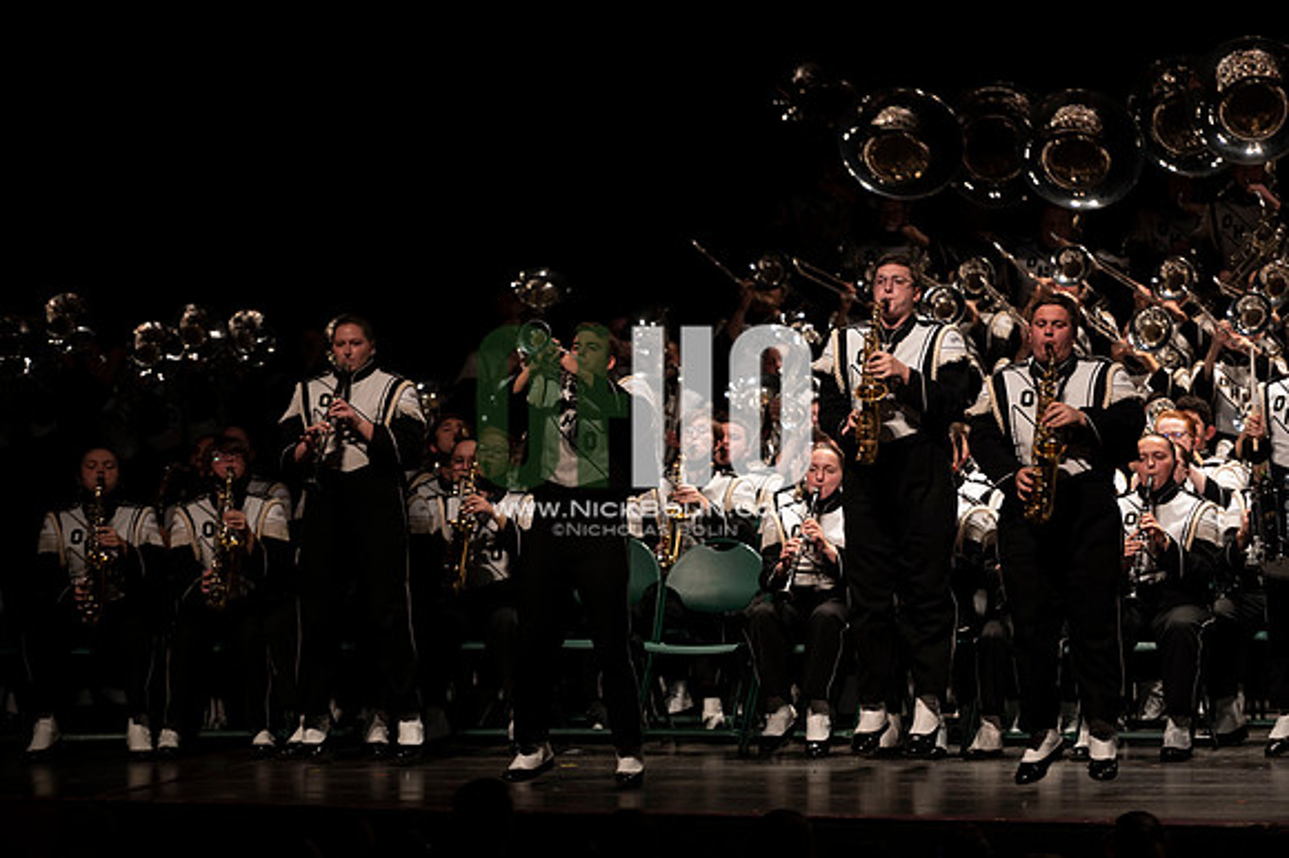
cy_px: 429
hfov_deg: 10.3
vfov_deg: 6.9
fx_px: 7157
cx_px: 644
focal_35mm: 200
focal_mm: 200
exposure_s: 1/500
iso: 1250
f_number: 2.8
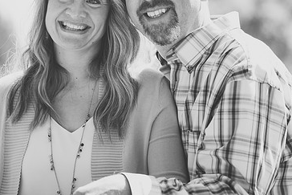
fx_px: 1809
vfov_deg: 6.2
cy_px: 46
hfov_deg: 9.2
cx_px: 94
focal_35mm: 223
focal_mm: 140
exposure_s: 1/160
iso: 125
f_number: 4
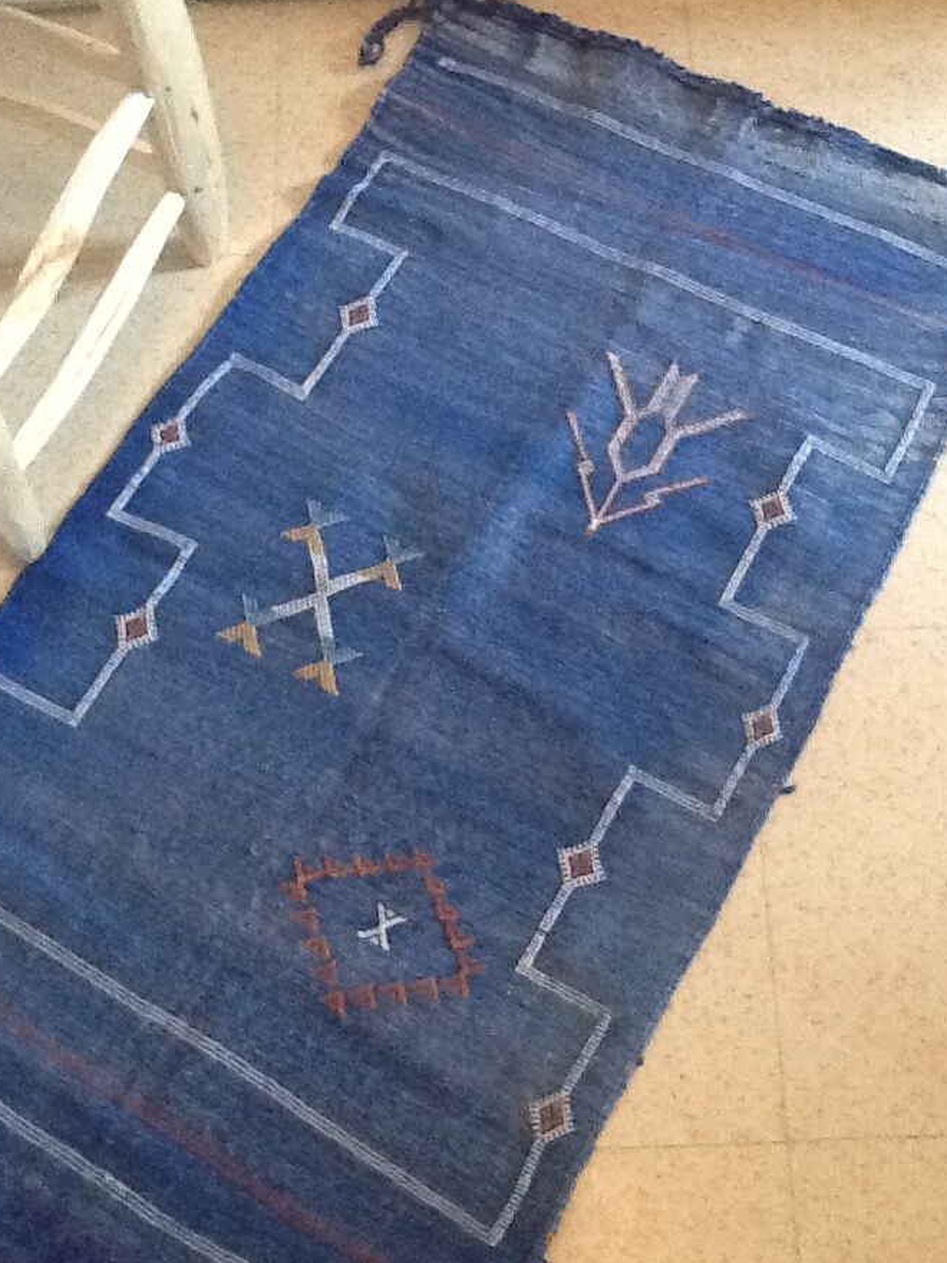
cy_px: 636
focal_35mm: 48
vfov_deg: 39.7
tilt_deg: -66.7
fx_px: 1751
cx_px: 496
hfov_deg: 30.3
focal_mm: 2.03
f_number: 2.4
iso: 320
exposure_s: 1/20
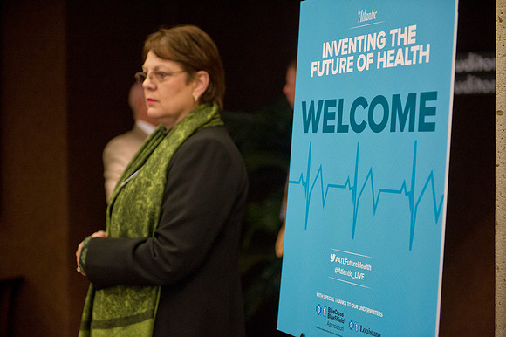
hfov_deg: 28.9
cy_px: 168
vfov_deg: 19.4
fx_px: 983
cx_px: 253
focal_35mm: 70
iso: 2500
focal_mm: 70
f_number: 2.8
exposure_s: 1/50
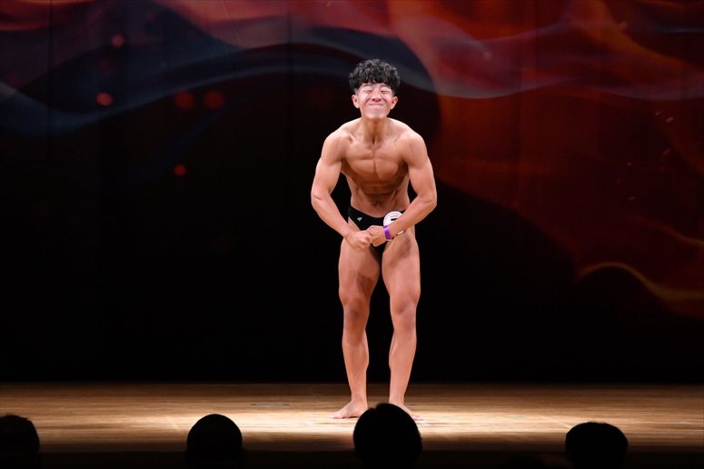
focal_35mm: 240
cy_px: 234
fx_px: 4691
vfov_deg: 5.7
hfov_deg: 8.6
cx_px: 352
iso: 4000
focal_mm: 160
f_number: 5.6
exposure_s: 1/400
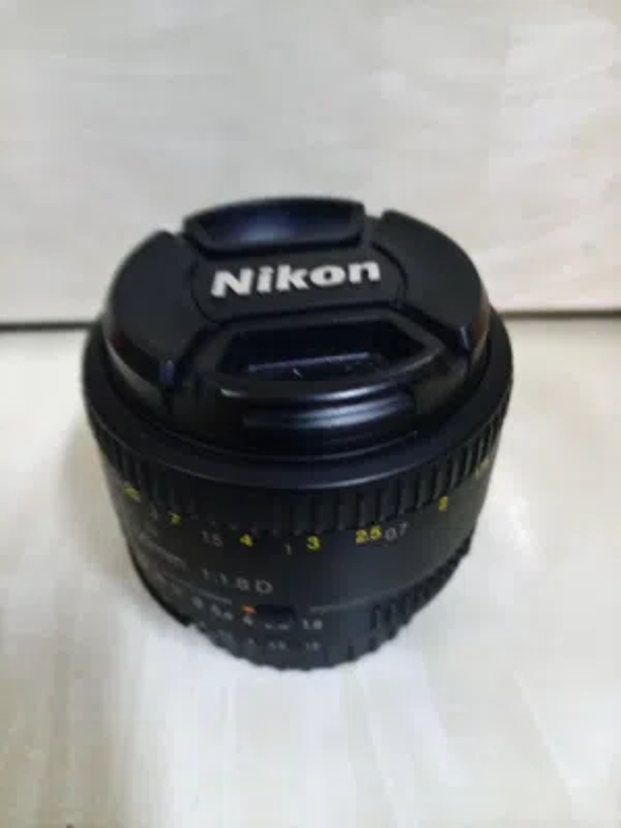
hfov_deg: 53.1
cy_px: 414
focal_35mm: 26
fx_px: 622
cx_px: 310
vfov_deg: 67.3
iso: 709
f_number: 1.8
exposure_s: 1/20
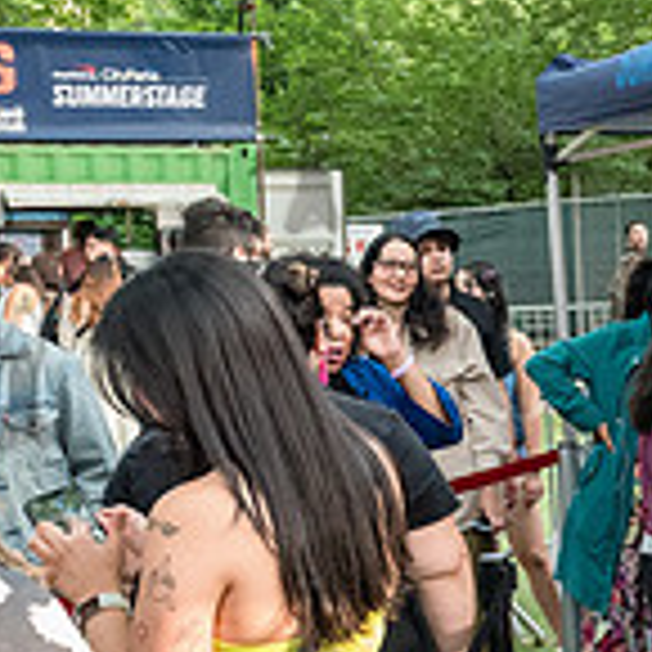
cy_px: 371
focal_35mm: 82
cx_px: 890
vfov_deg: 21.1
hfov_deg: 19.2
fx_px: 1747
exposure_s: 1/500
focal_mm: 24
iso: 4000
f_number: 4.5
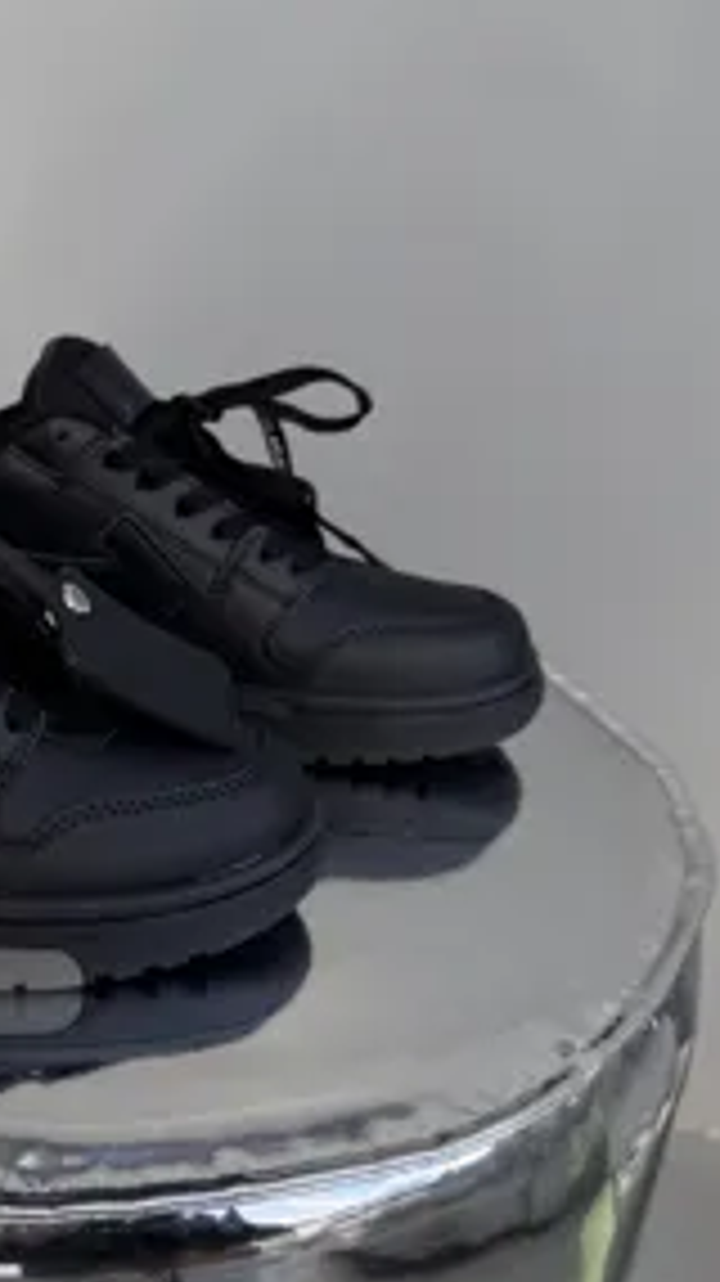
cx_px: -9
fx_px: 1496
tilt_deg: -25.5
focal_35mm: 44
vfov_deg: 46.2
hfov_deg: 25.6
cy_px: 747
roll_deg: +0.8
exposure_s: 1/260
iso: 64
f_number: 1.78
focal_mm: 6.76
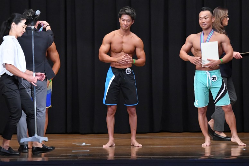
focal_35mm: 225
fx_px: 1556
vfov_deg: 6.1
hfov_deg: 9.2
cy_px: 83
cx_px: 124
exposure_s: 1/400
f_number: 5.6
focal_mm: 150
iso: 8000
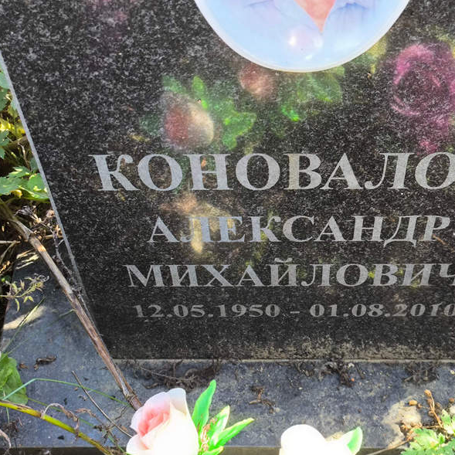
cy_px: 231
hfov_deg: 28.6
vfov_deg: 28.6
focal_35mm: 60
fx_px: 892
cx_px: 268
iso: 80
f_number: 1.7
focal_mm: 4.71
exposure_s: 1/100
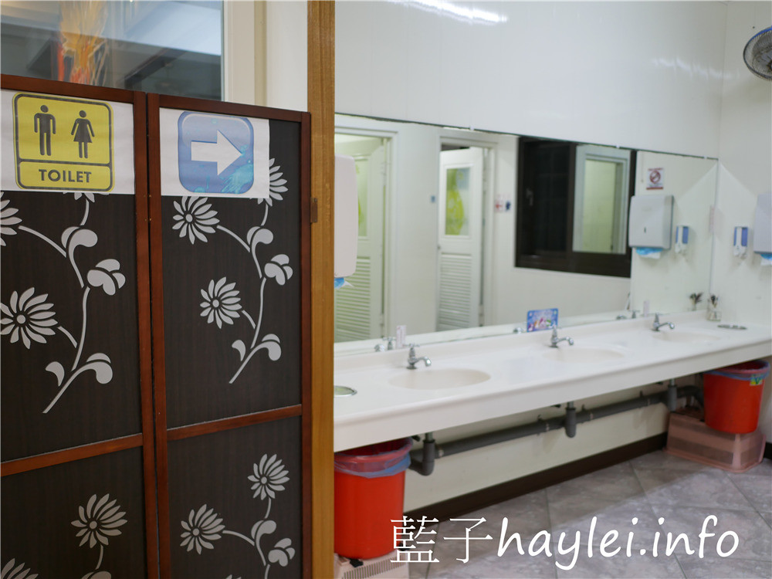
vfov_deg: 46.8
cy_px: 290
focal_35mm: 30
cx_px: 386
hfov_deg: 60.0
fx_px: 669
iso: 200
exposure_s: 1/60
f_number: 1.7
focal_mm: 15
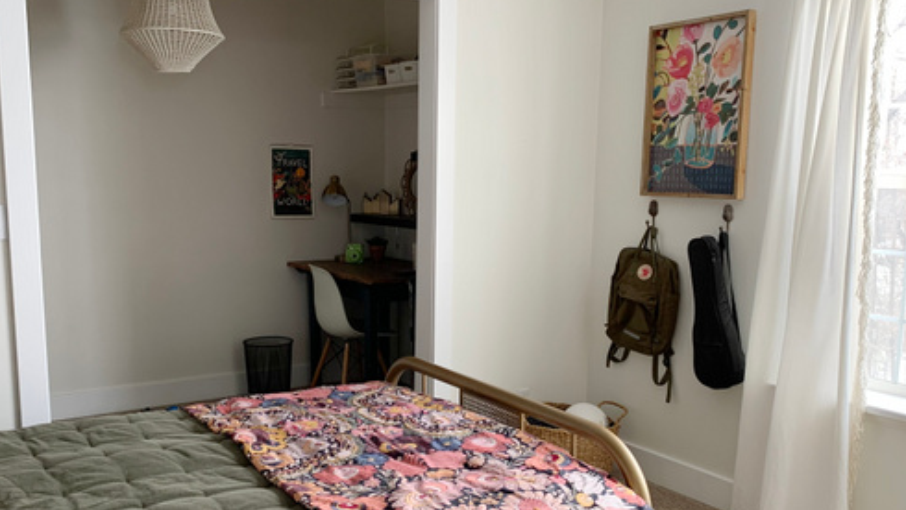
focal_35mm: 37
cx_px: 423
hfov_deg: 54.0
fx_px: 889
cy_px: 327
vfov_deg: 31.8
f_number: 1.8
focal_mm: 4.25
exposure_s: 1/121
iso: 80
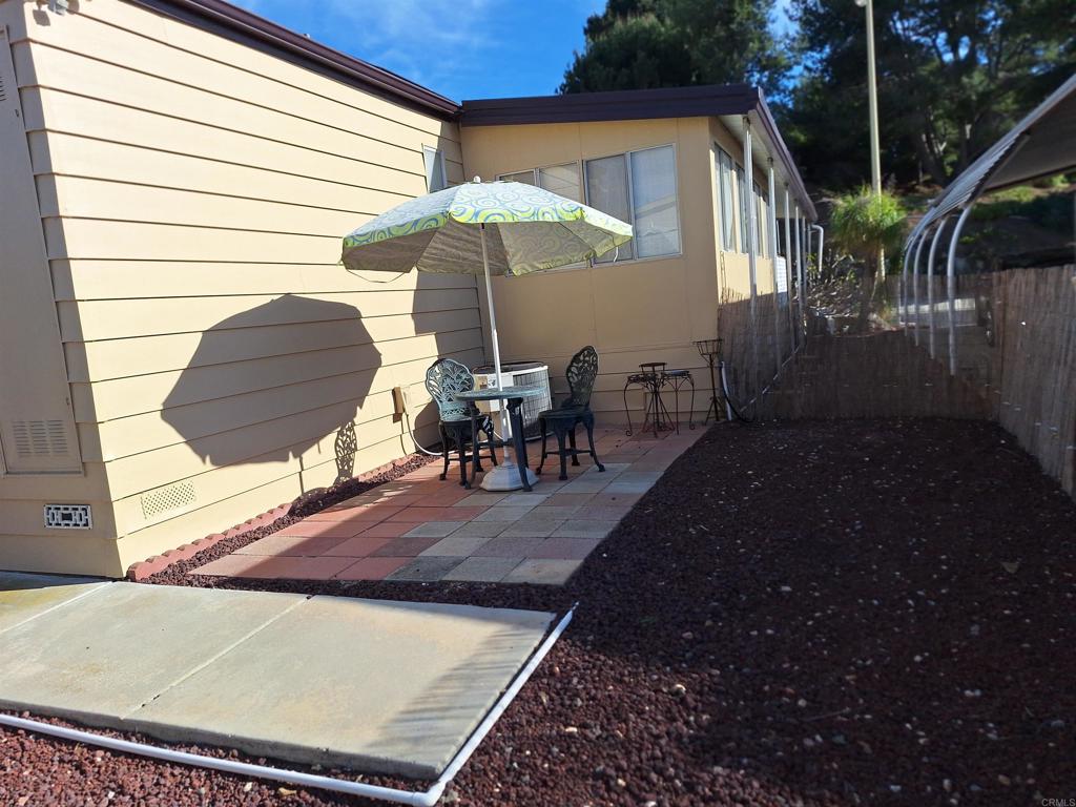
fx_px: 715
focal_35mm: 23
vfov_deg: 58.9
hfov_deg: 73.9
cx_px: 538
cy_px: 404
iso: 40
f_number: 1.8
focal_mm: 5.54
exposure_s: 1/3125
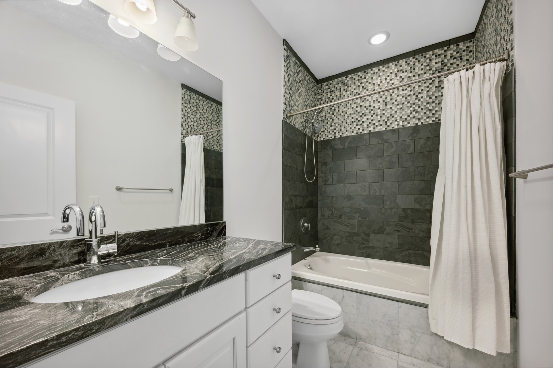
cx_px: 276
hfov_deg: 104.3
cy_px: 184
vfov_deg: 81.1
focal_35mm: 14
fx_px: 215
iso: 100
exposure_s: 1/1.67
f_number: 10
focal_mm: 14
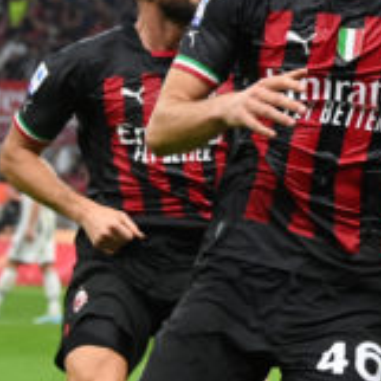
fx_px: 4134
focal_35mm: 332
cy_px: 21
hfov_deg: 5.2
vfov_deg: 5.3
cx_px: 833
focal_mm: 82
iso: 2500
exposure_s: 1/800
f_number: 4.5
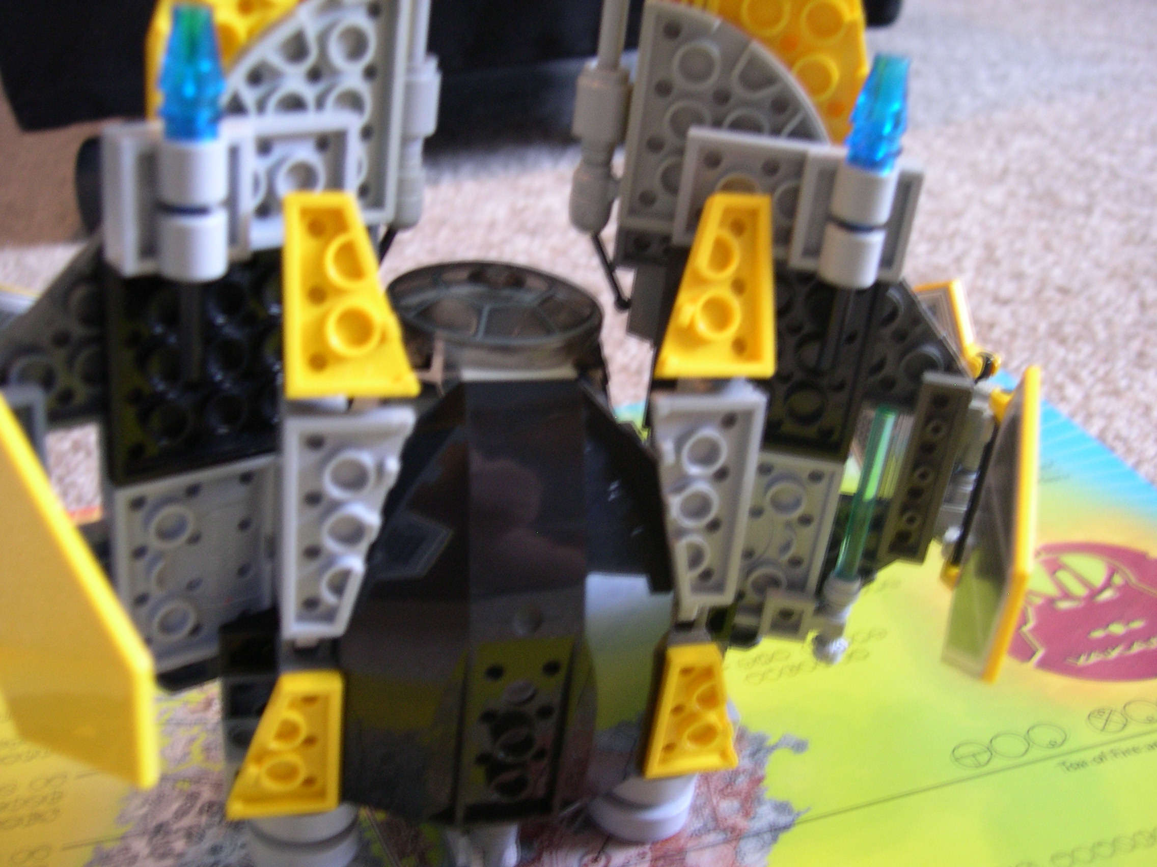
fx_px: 1270
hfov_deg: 49.0
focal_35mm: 38
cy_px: 434
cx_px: 578
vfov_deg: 37.7
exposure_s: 1/4.9
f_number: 2.8
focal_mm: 8
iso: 179
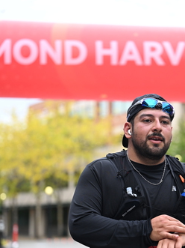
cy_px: 184
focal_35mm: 123
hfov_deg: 12.0
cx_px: 135
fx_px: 877
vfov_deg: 16.0
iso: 640
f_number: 2.8
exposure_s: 1/1600
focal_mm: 77
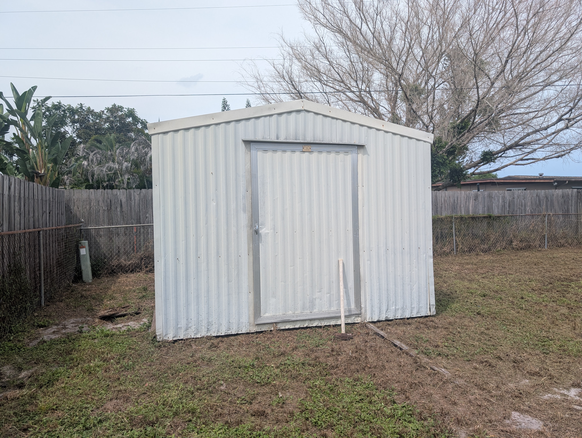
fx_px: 404
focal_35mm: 24
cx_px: 291
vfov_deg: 56.9
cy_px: 219
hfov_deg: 71.5
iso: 27
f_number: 1.68
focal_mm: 6.9
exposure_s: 1/1066
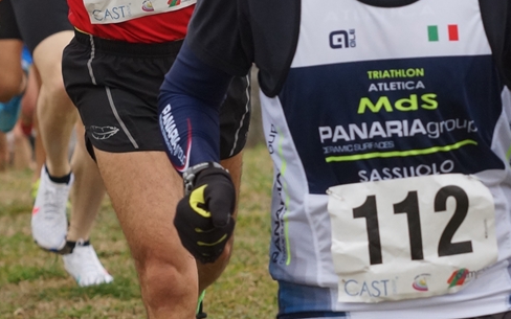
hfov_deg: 11.1
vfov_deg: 6.9
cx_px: 393
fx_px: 2618
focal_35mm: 188
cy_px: -18
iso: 800
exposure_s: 1/800
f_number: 5
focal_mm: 75
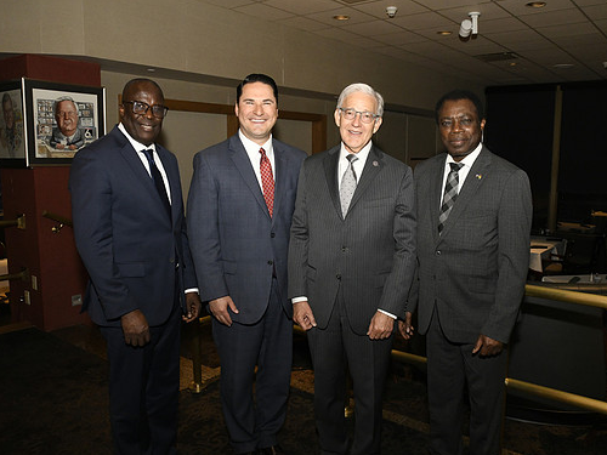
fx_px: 509
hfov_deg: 61.6
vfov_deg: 48.2
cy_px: 230
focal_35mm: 29
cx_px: 327
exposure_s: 1/60
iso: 6400
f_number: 11
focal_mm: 26
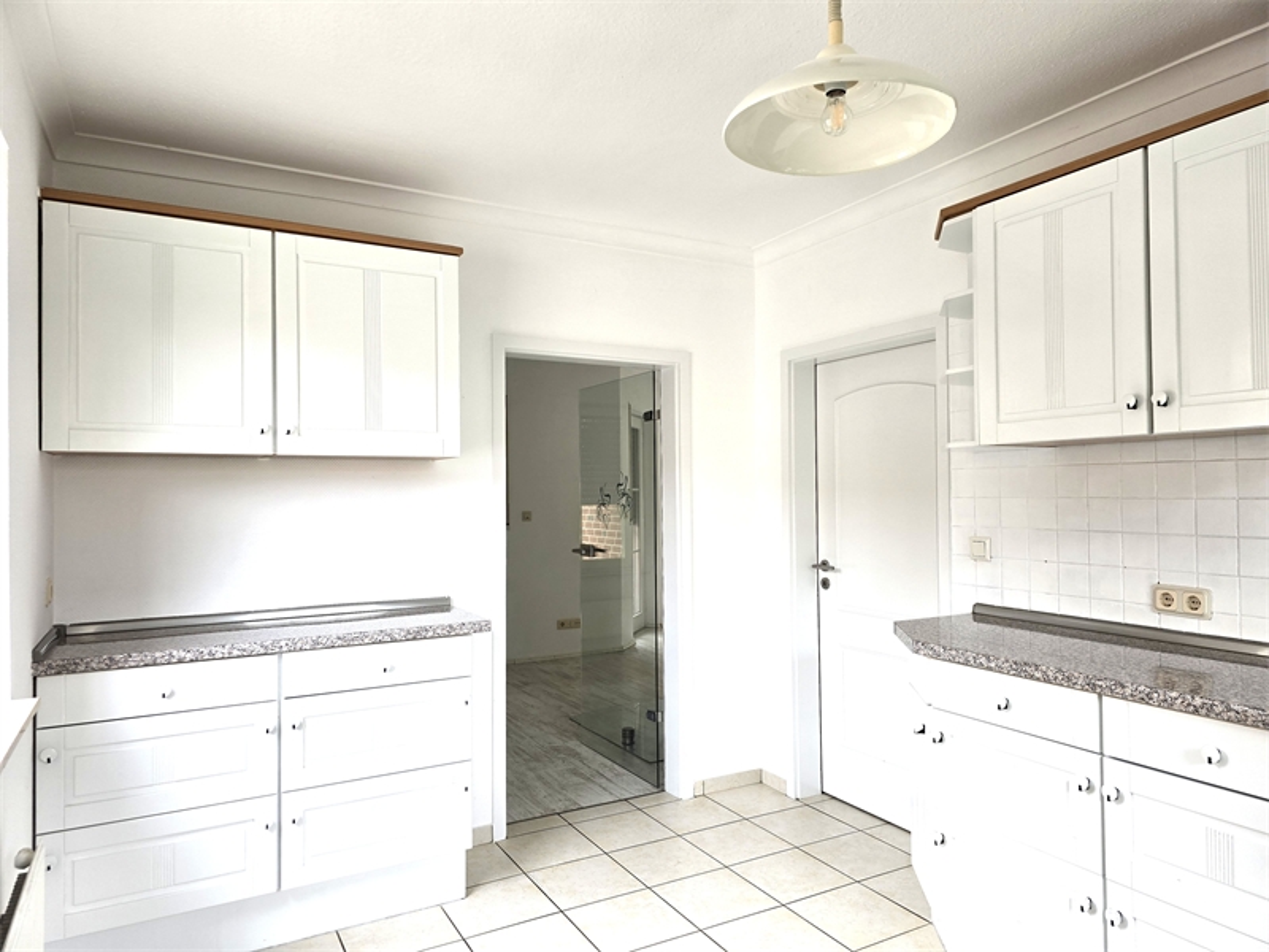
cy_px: 476
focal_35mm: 23
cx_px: 634
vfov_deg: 58.9
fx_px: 843
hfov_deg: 73.9
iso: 50
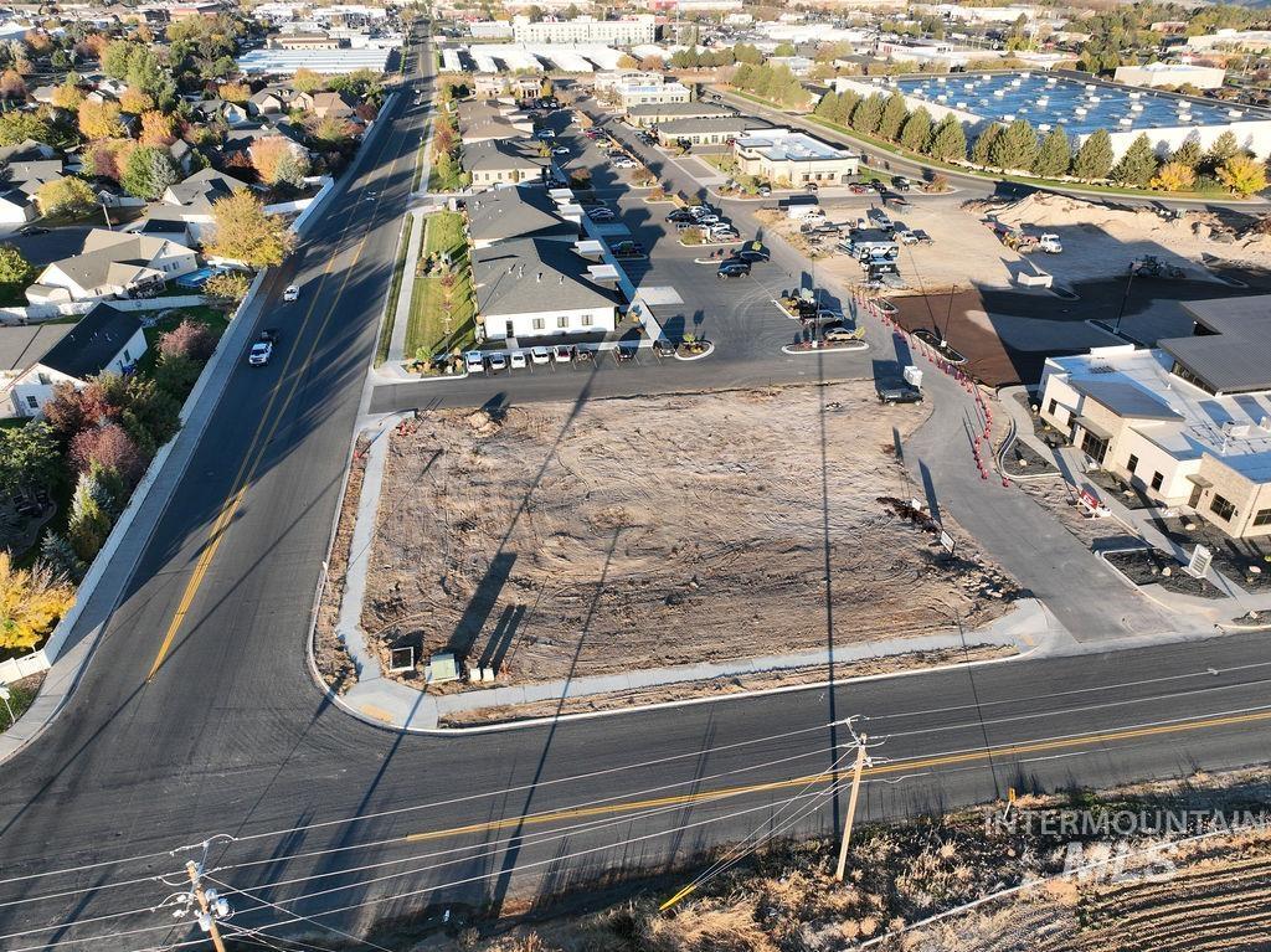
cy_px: 476
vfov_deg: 56.8
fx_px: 881
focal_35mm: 24
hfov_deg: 71.6
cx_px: 636
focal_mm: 12.29
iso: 220
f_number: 2.8
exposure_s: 1/120
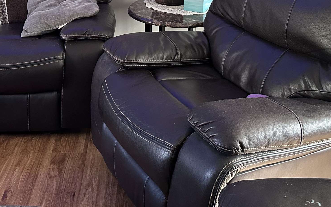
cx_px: 156
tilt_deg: -12.6
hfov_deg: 38.2
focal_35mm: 53
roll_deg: -0.7
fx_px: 478
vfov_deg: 22.9
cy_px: -23
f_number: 1.78
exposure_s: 1/60
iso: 640
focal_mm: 6.86
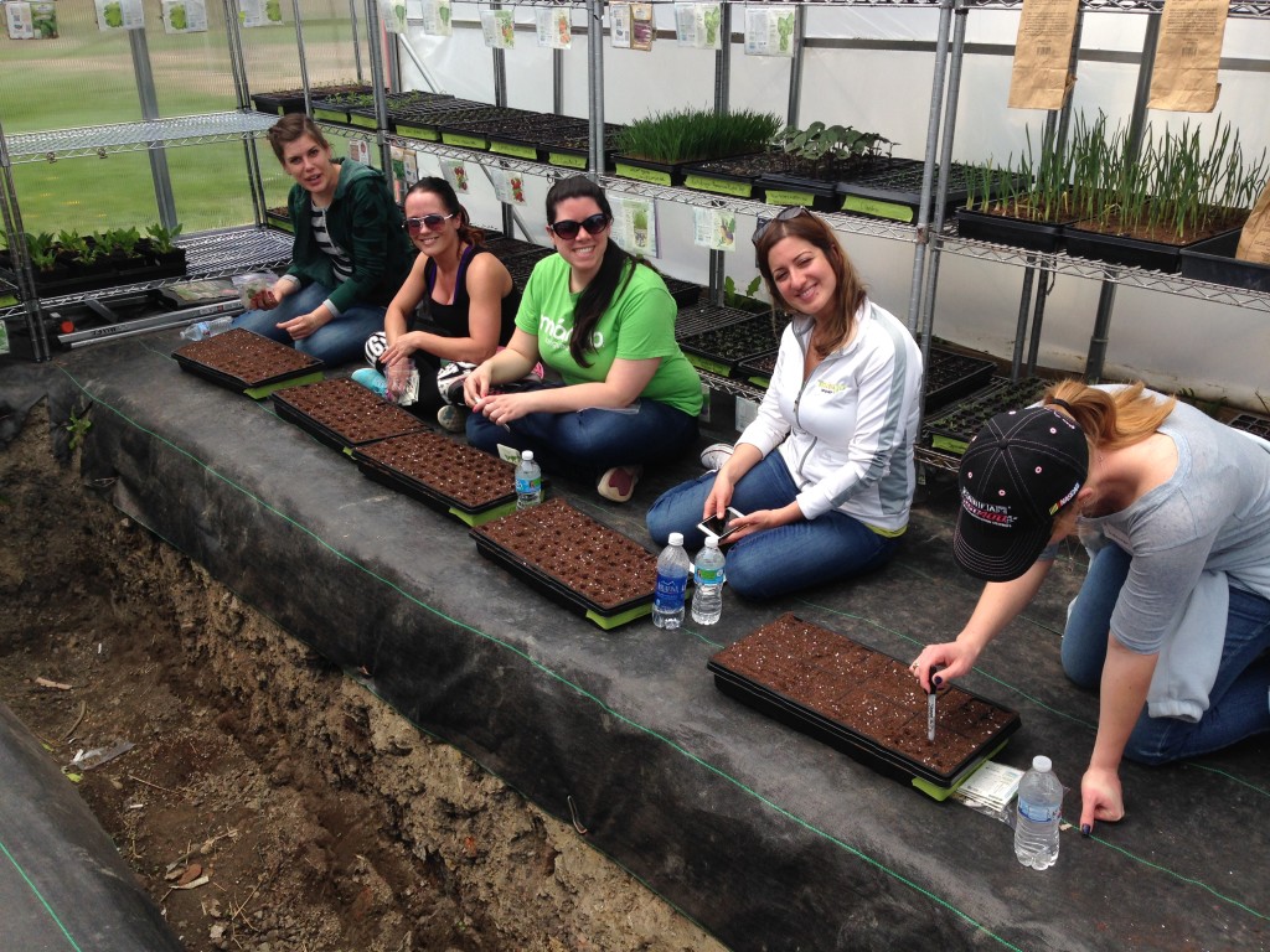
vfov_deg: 42.9
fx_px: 1211
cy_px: 476
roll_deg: +0.2
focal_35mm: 33
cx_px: 635
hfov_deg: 55.4
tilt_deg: -25.6
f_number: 2.4
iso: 50
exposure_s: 1/847
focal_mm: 4.12
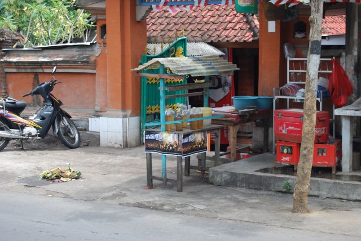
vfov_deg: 16.6
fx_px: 828
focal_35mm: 82
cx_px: 180
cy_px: 120
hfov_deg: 24.6
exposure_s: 1/125
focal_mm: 55
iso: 125
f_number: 5.6
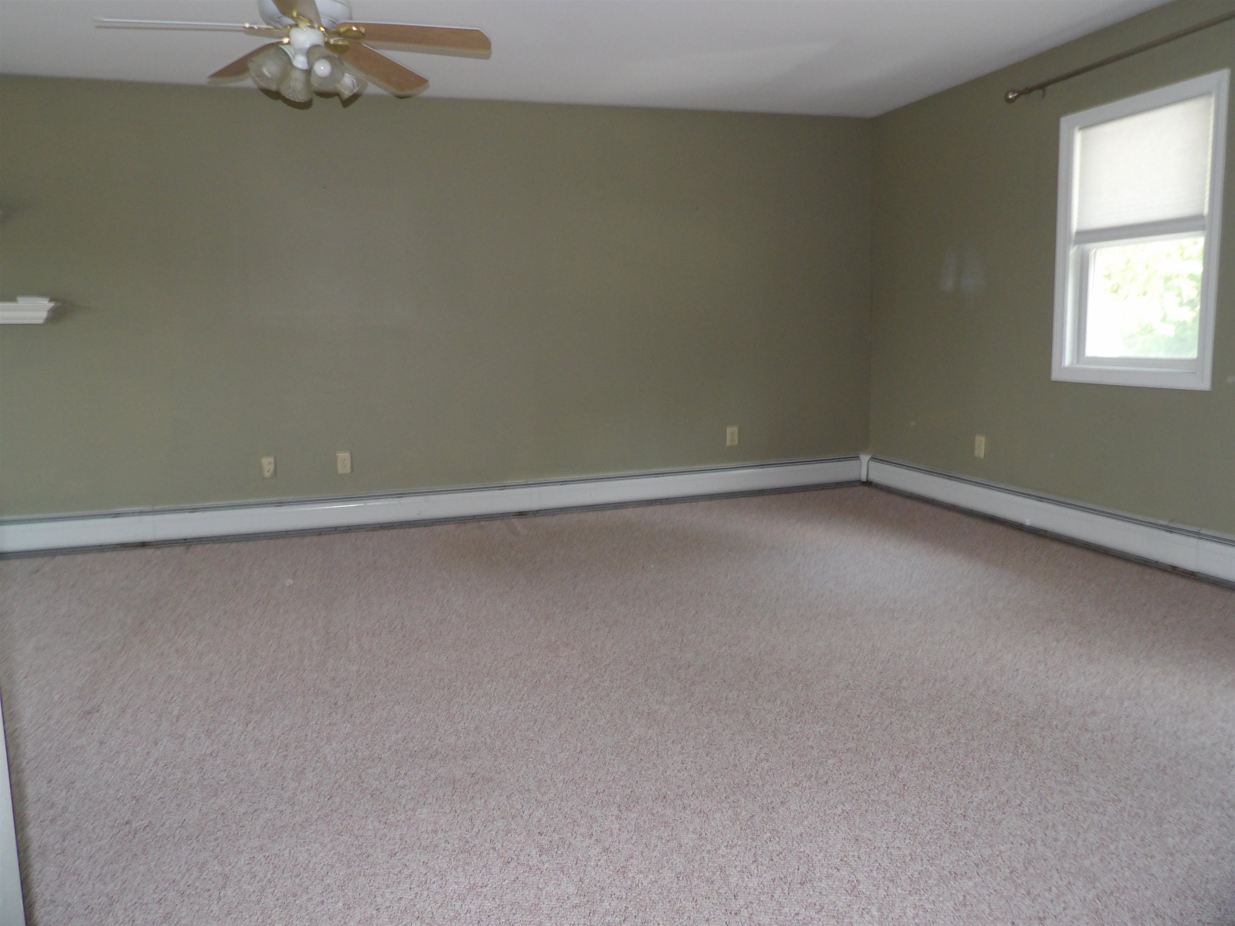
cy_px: 463
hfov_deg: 71.6
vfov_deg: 56.8
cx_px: 618
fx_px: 856
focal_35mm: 24
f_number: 3.2
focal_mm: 4.3
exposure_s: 1/33
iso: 200
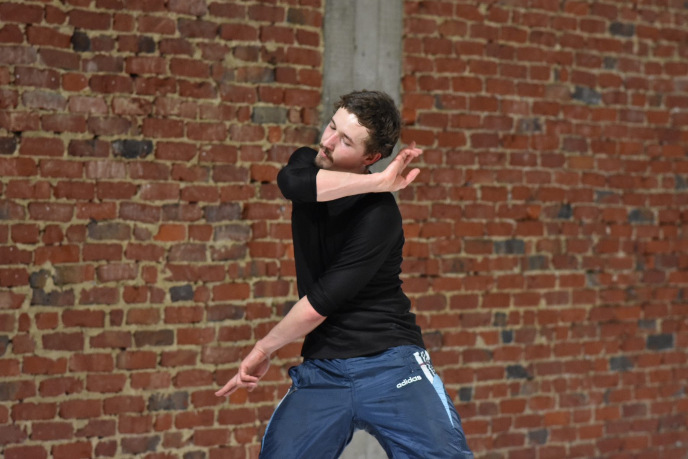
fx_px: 2436
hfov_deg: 16.1
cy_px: 230
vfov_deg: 10.8
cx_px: 344
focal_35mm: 128
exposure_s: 1/320
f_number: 3.2
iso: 2000
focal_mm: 85
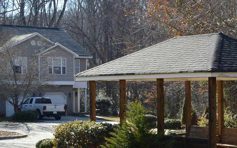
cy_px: 123
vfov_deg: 13.4
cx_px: 216
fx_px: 627
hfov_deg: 20.9
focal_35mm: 97
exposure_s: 1/160
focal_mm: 30
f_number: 6.3
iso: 100
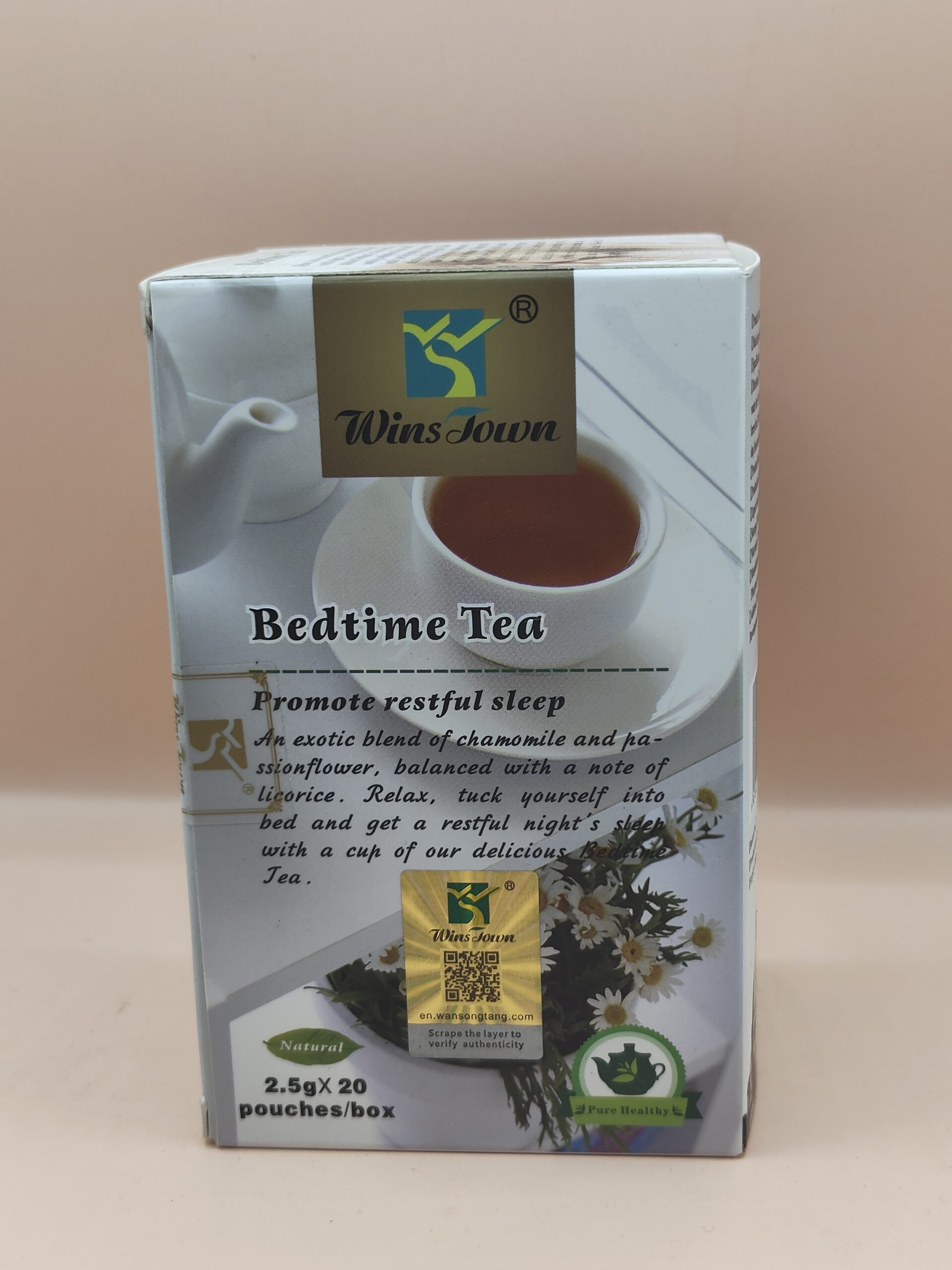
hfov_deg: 29.1
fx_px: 1833
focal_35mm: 50
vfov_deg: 38.2
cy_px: 635
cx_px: 476
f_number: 1.88
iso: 143
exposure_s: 1/100
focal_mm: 5.56
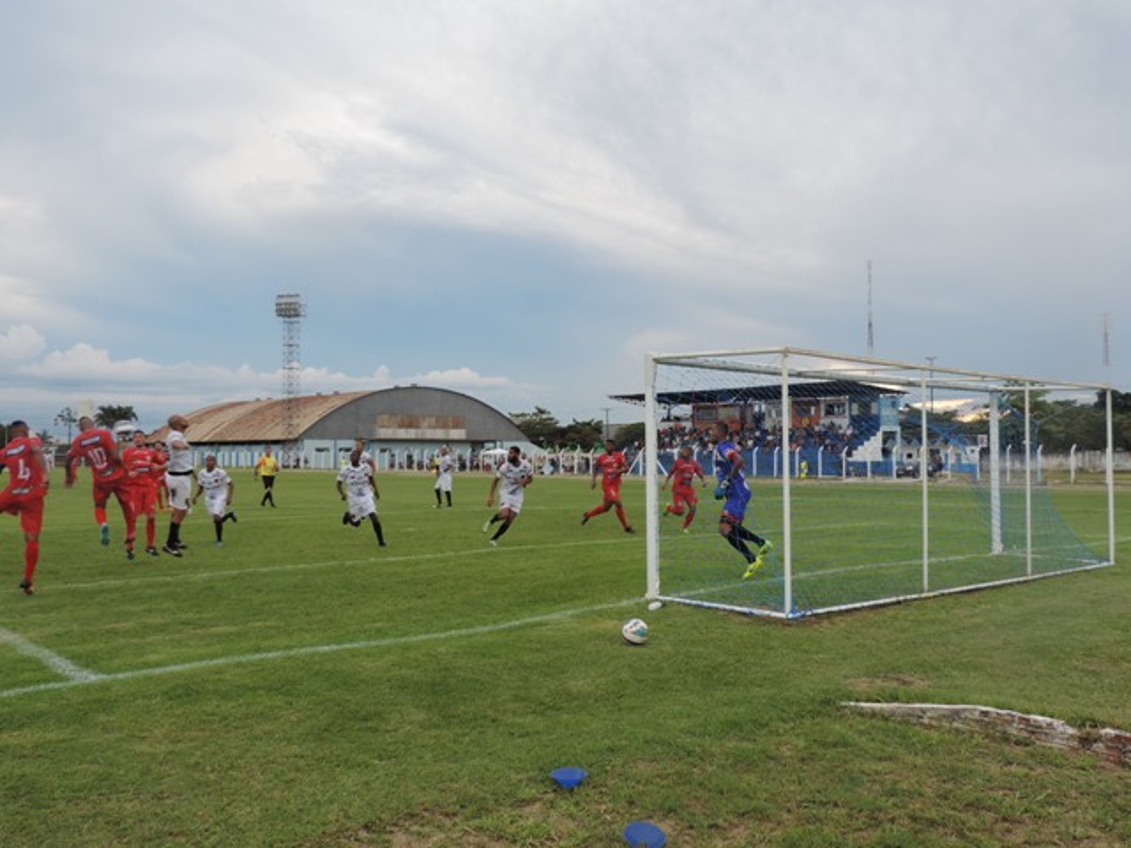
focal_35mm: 33
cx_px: 566
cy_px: 424
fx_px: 1078
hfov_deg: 55.4
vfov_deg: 42.9
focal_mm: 5.8
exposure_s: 1/160
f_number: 3.2
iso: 80
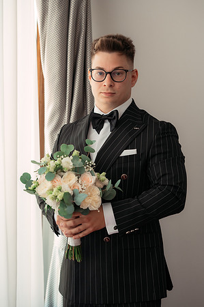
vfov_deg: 23.9
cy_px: 154
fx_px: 724
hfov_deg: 16.0
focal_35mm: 85
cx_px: 102
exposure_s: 1/200
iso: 1600
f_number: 3.2
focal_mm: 85
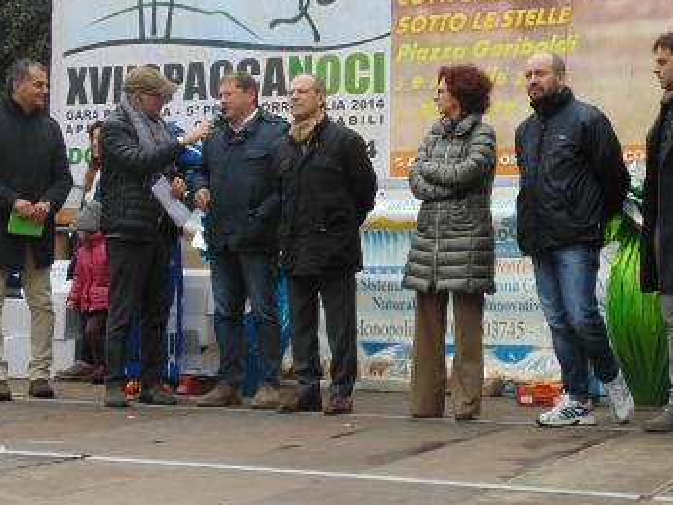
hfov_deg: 25.5
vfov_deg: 19.3
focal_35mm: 76
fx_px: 1478
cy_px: 163
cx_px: 438
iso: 80
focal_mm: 9.5
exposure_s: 1/160
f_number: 3.9
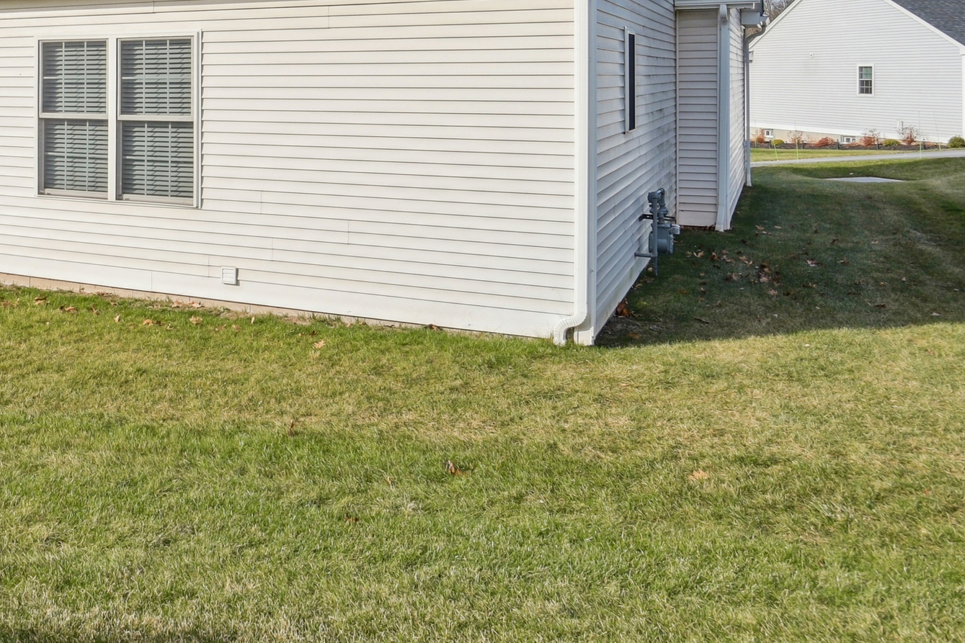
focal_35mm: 39
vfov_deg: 32.7
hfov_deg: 43.5
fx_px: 1045
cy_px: 79
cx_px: 32
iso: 400
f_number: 11
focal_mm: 17
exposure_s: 1/1000
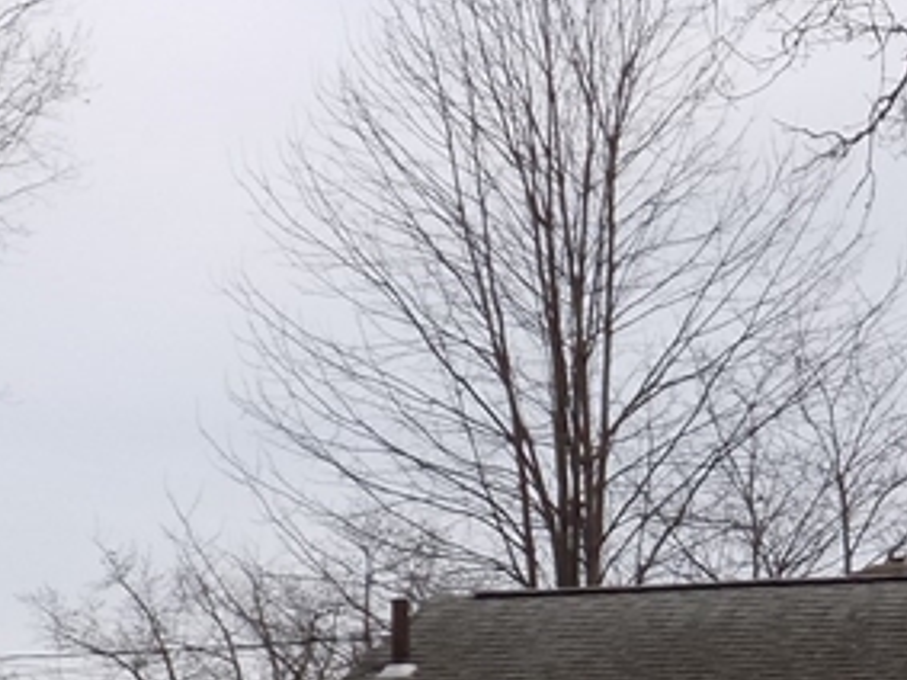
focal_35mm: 123
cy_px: 763
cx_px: 1038
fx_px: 3221
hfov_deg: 15.5
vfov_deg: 11.8
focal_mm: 6.1
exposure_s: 1/640
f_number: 3.4
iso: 80
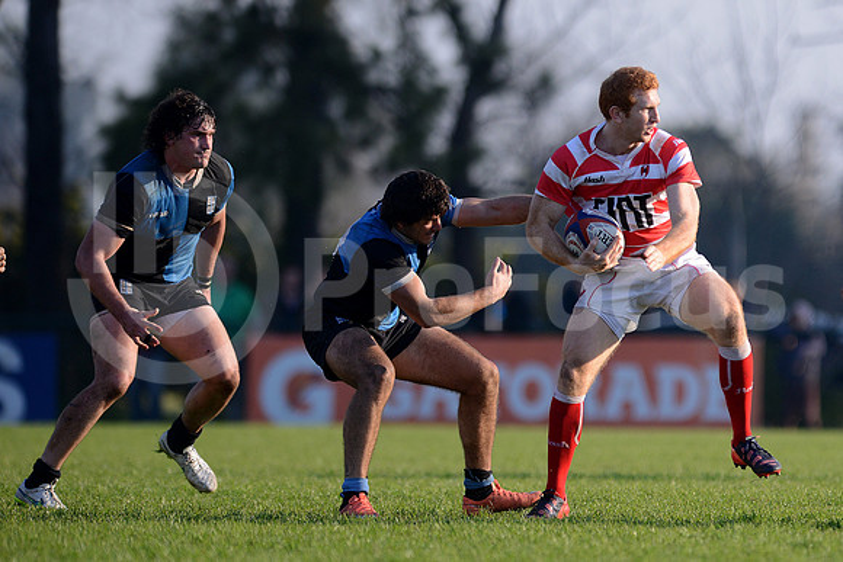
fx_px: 9837
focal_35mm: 420
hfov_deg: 4.9
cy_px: 281
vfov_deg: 3.3
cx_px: 422
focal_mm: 420
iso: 560
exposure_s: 1/2000
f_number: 4
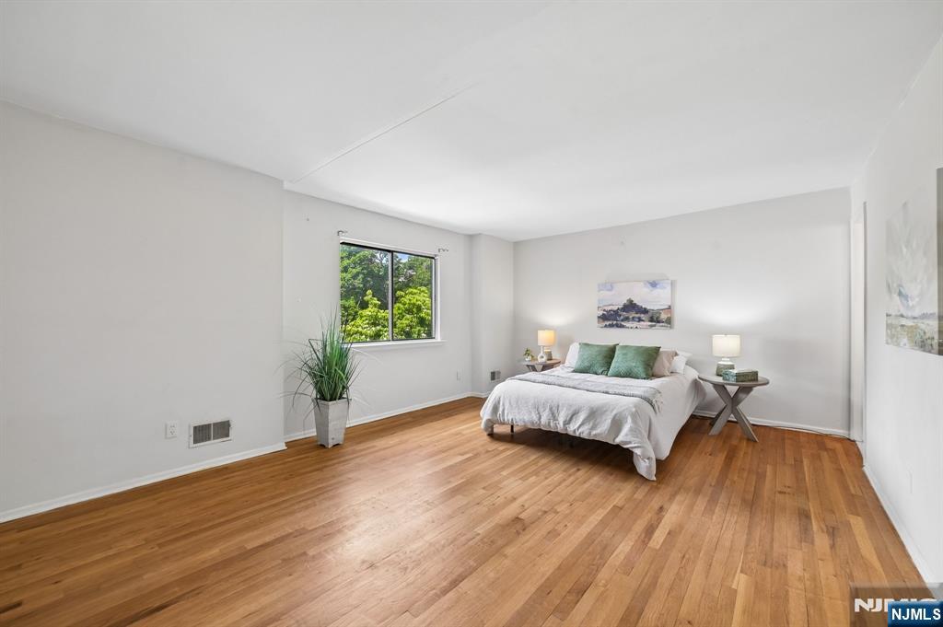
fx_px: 366
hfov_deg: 104.3
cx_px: 472
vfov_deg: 81.1
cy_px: 314
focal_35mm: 14
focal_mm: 14
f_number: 8
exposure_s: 1/40
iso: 800
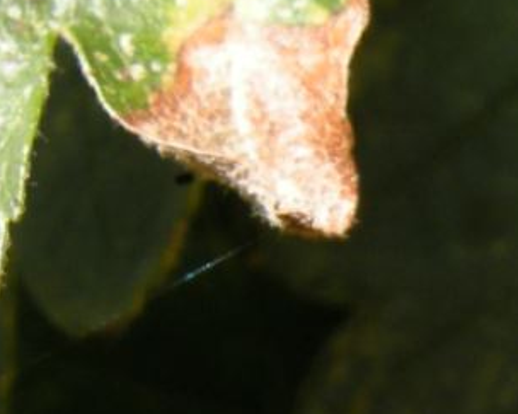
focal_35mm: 225
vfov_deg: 6.8
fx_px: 3448
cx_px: 992
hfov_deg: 8.2
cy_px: 651
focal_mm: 7.5
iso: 64
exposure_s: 1/141
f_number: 3.8
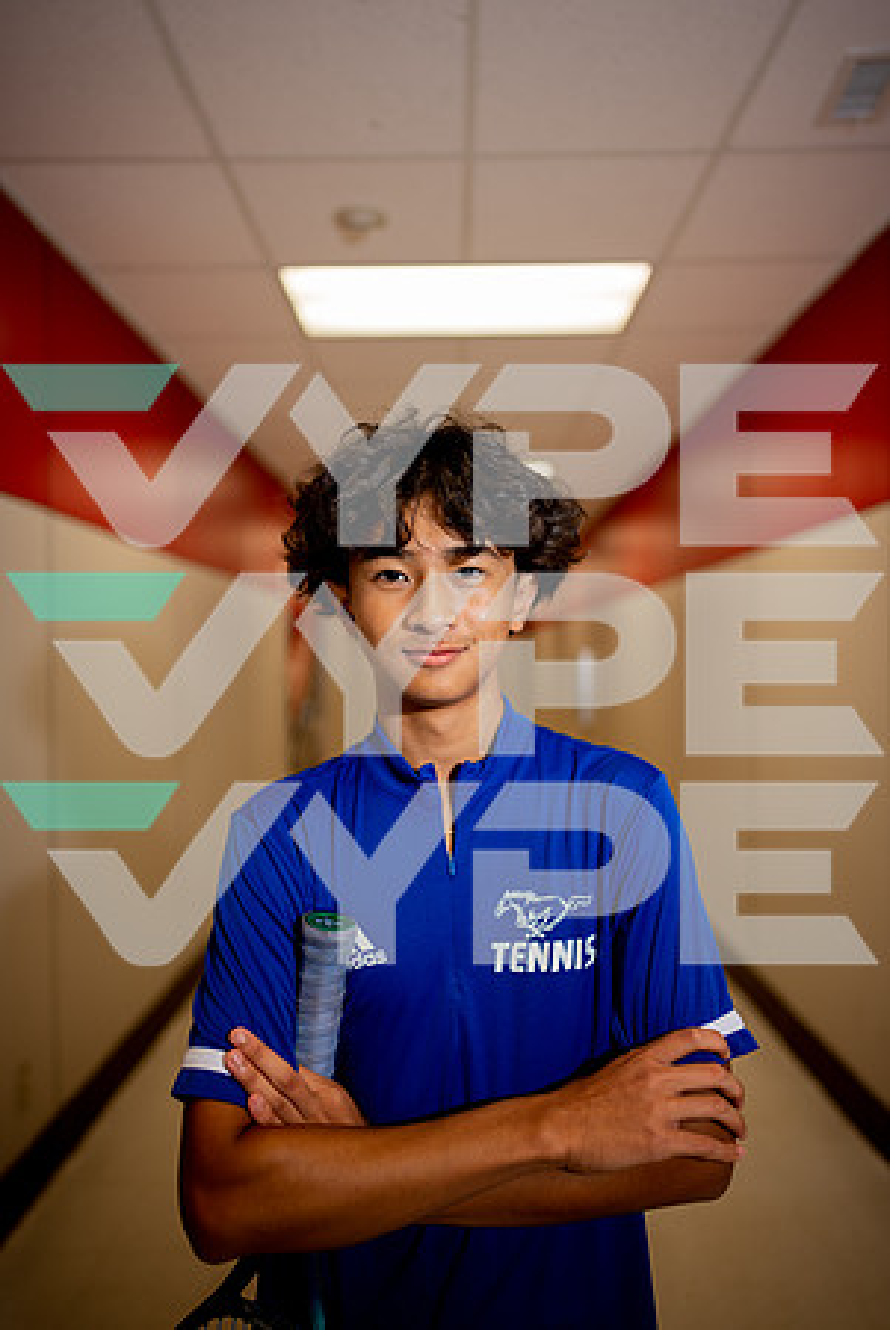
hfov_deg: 53.2
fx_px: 888
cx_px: 445
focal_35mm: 24
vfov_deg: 73.7
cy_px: 665
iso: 40
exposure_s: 1/125
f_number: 1.4
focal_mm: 24
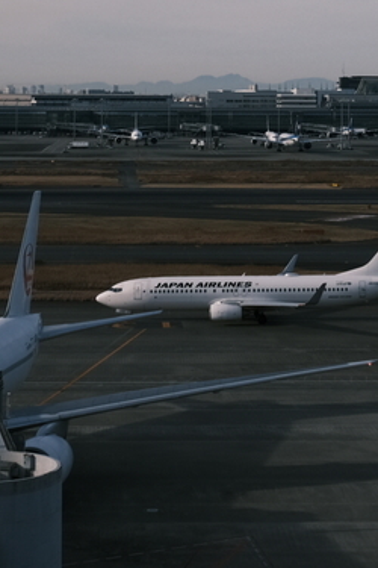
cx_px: 218
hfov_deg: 12.2
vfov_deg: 17.8
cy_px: -9
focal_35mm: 112
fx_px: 1764
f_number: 5.6
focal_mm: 23
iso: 160
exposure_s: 1/1400
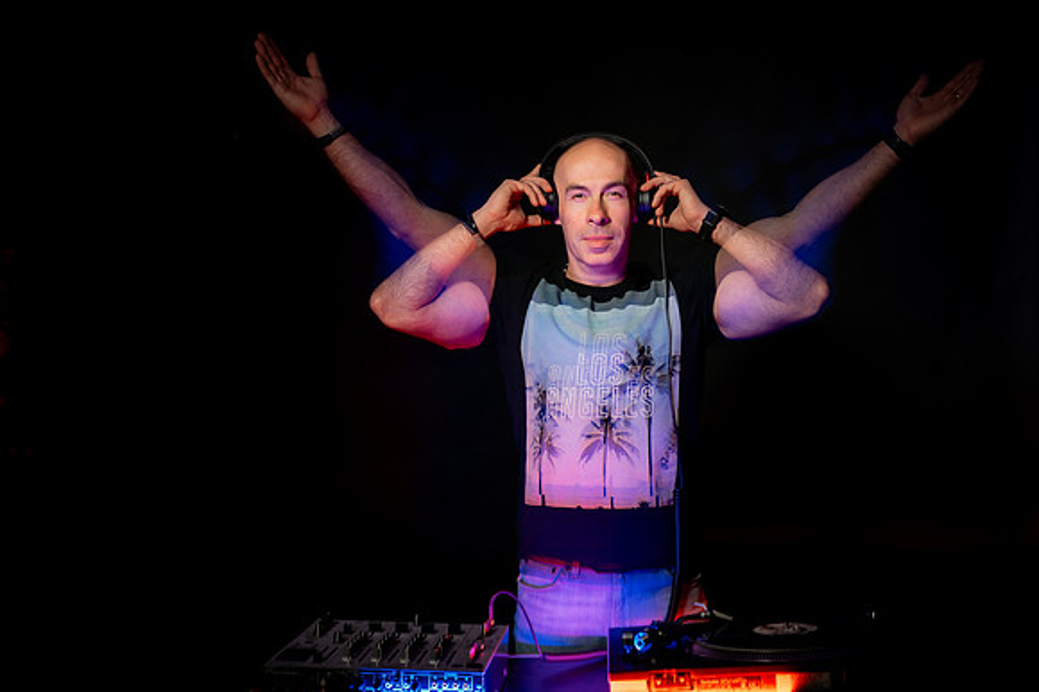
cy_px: 356
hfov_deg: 39.3
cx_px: 534
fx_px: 1454
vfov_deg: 26.7
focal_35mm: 50
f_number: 8
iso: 200
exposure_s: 1.3
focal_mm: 49
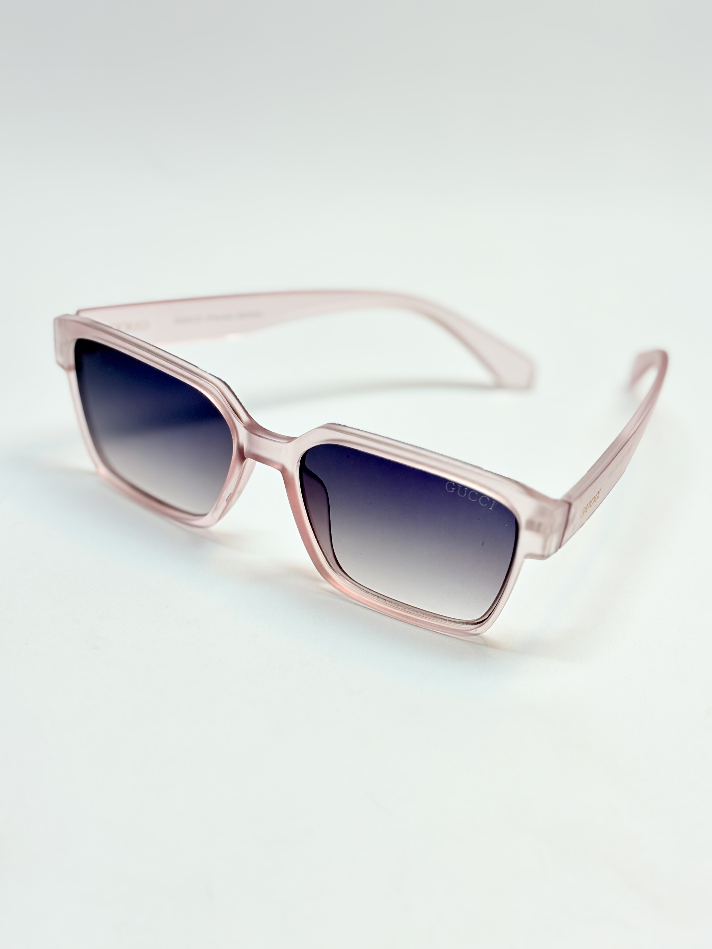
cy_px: 474
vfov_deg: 36.8
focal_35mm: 52
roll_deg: -1.7
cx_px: 356
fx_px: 1426
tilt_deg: -31.1
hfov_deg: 28.0
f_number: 1.6
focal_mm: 5.96
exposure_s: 1/382
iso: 32
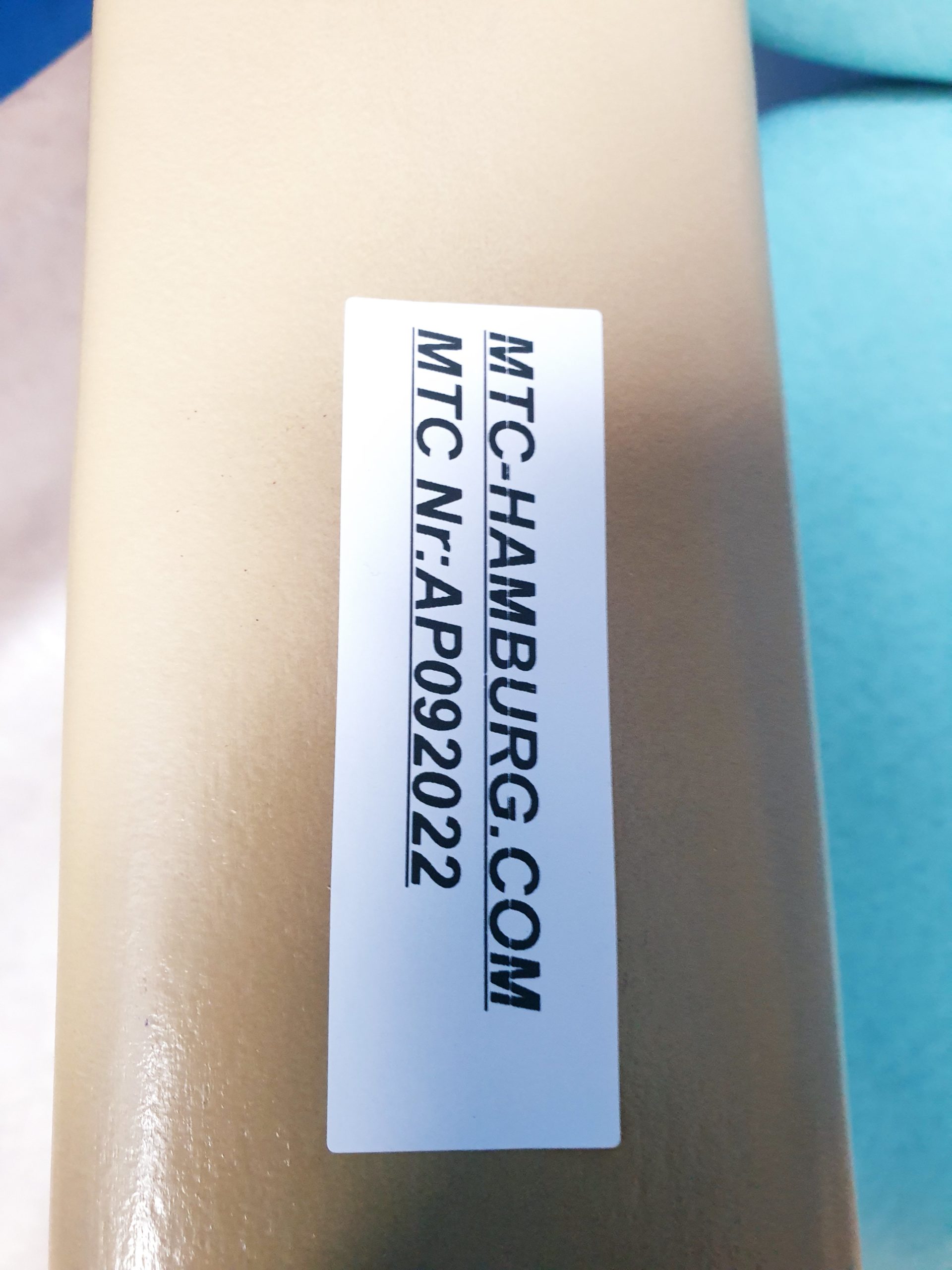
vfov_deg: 67.3
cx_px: 476
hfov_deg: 53.1
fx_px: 953
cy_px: 635
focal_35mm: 26
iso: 320
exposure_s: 1/33
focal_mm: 4.3
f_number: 2.4
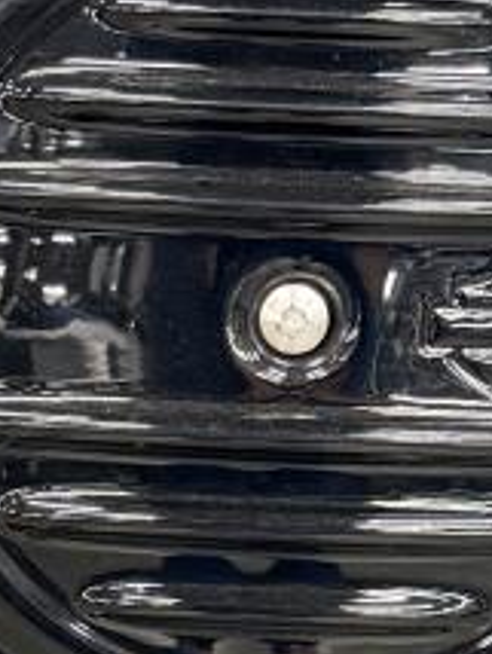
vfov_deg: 11.7
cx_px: 274
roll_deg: -5.1
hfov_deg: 8.9
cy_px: 578
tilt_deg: -21.4
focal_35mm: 168
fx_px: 3177
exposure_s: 1/60
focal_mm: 6.76
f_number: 1.78
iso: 400
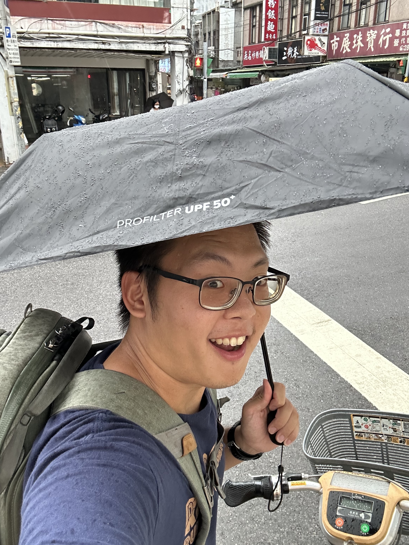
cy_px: 272
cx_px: 204
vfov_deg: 60.0
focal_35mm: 30
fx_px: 473
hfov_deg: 46.8
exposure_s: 1/60
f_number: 1.9
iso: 125
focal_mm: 2.69
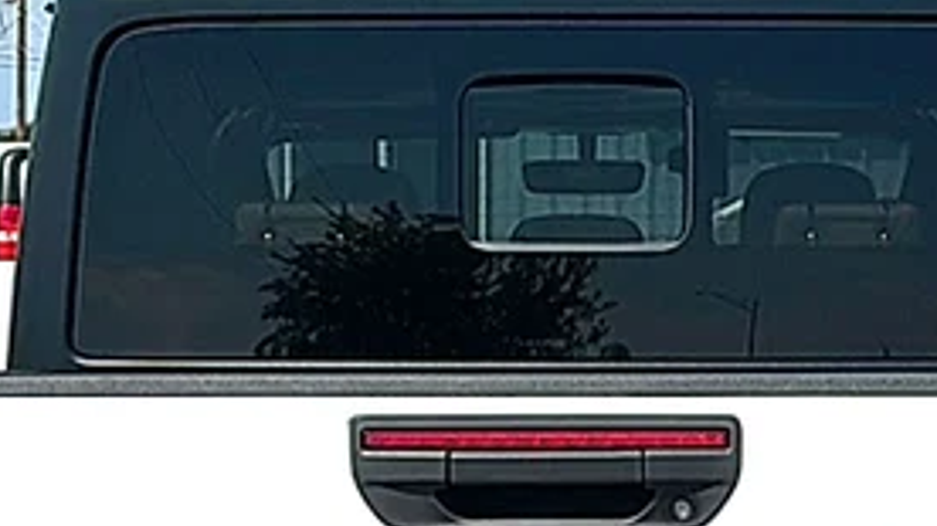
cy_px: 765
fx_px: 2608
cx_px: 594
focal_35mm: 105
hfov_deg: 20.3
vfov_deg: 11.1
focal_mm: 6.86
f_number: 1.78
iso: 80
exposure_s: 1/9091
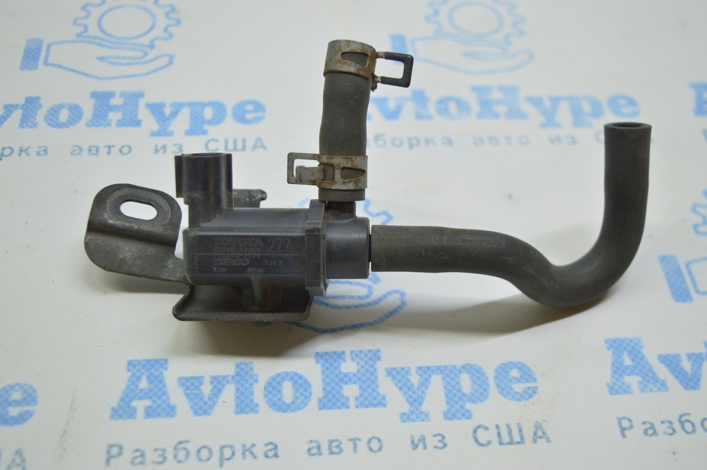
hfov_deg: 41.1
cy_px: 235
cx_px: 354
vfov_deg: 28.0
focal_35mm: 48
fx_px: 942
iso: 400
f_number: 4.5
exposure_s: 1/60
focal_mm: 32
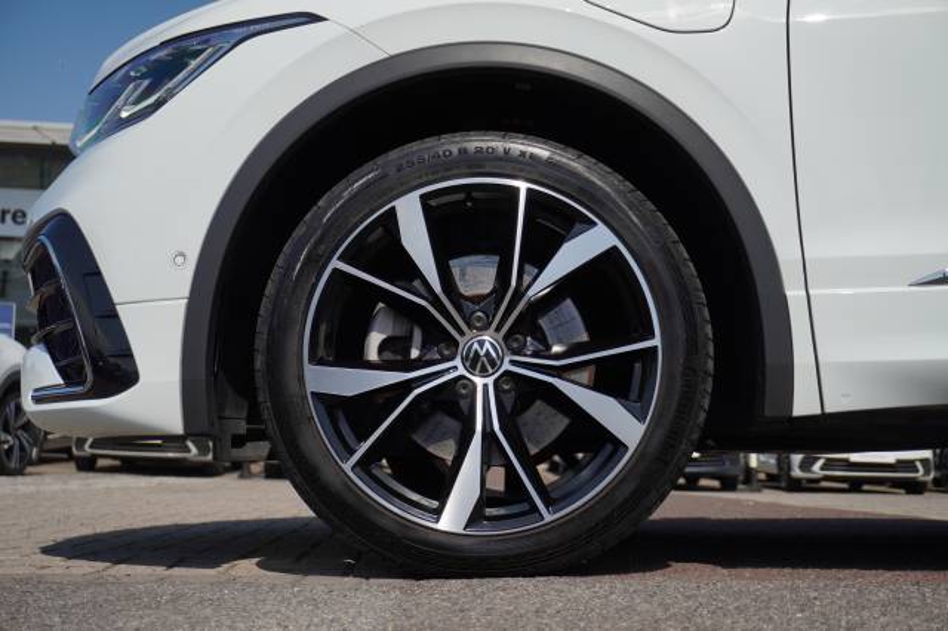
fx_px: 1500
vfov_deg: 23.8
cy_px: 316
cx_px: 474
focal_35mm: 57
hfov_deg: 35.1
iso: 200
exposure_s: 1/1250
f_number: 5.6
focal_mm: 38
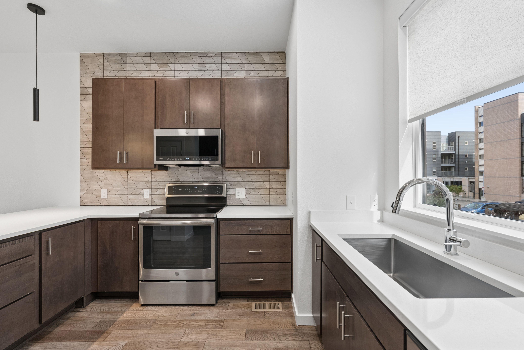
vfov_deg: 81.3
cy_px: 175
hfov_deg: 104.2
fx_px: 204
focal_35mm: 14
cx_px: 262
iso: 640
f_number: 9
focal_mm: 14
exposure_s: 1/40
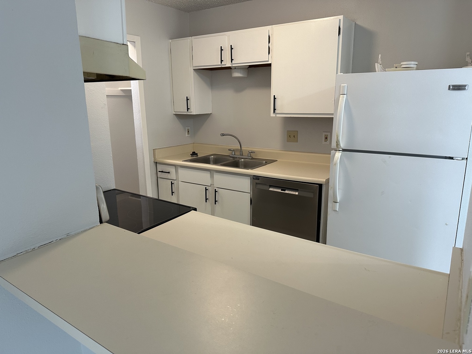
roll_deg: +0.3
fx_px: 327
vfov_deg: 56.8
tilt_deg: -12.5
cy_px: 177
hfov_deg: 71.6
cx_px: 236
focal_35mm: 24
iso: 160
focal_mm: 6.86
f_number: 1.78
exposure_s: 1/120
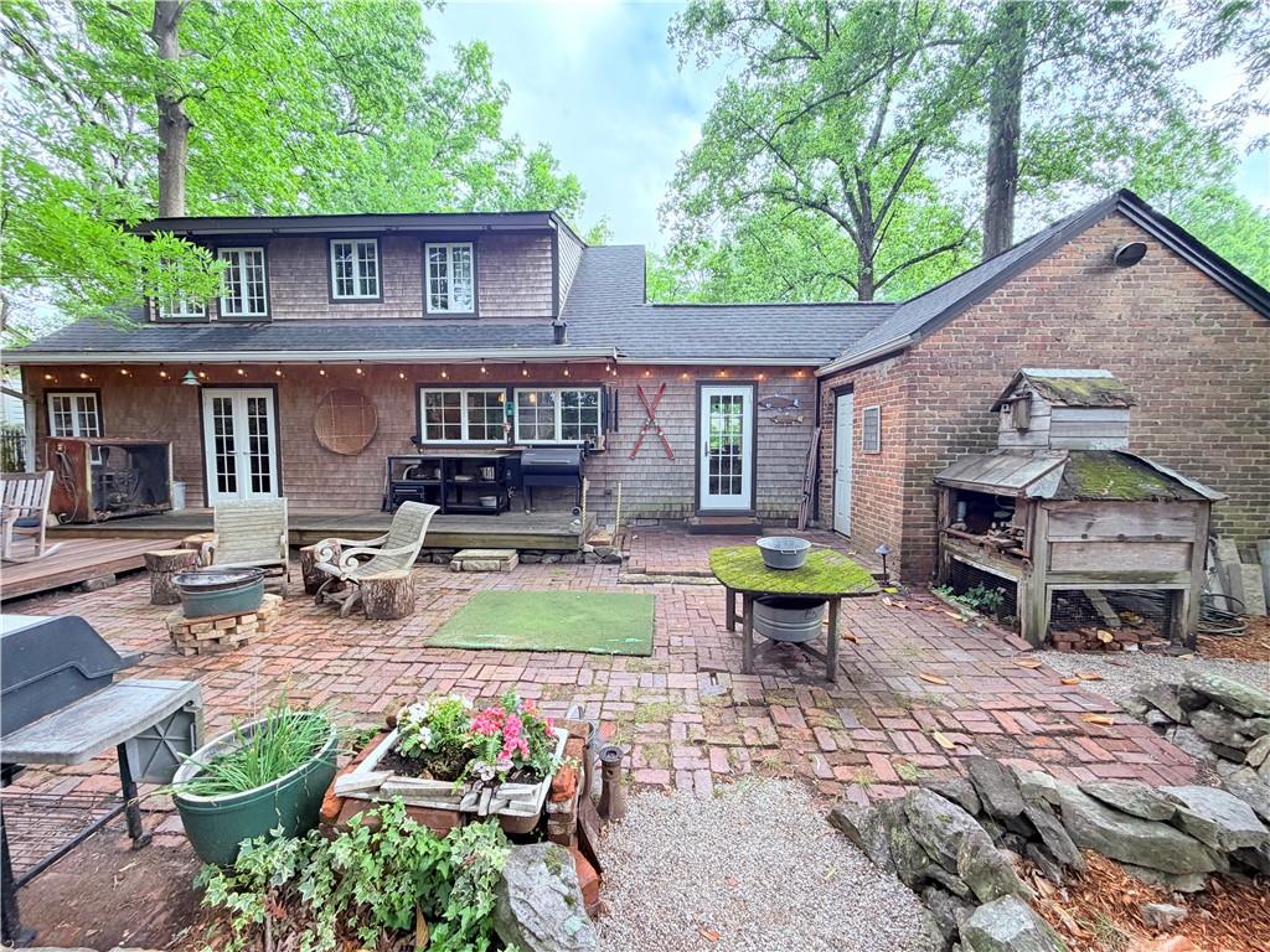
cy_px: 476
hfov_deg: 102.1
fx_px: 514
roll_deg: -0.5
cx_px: 635
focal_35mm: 14
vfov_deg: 85.7
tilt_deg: -4.4
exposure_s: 1/121
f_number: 2.2
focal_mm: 2.22
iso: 80
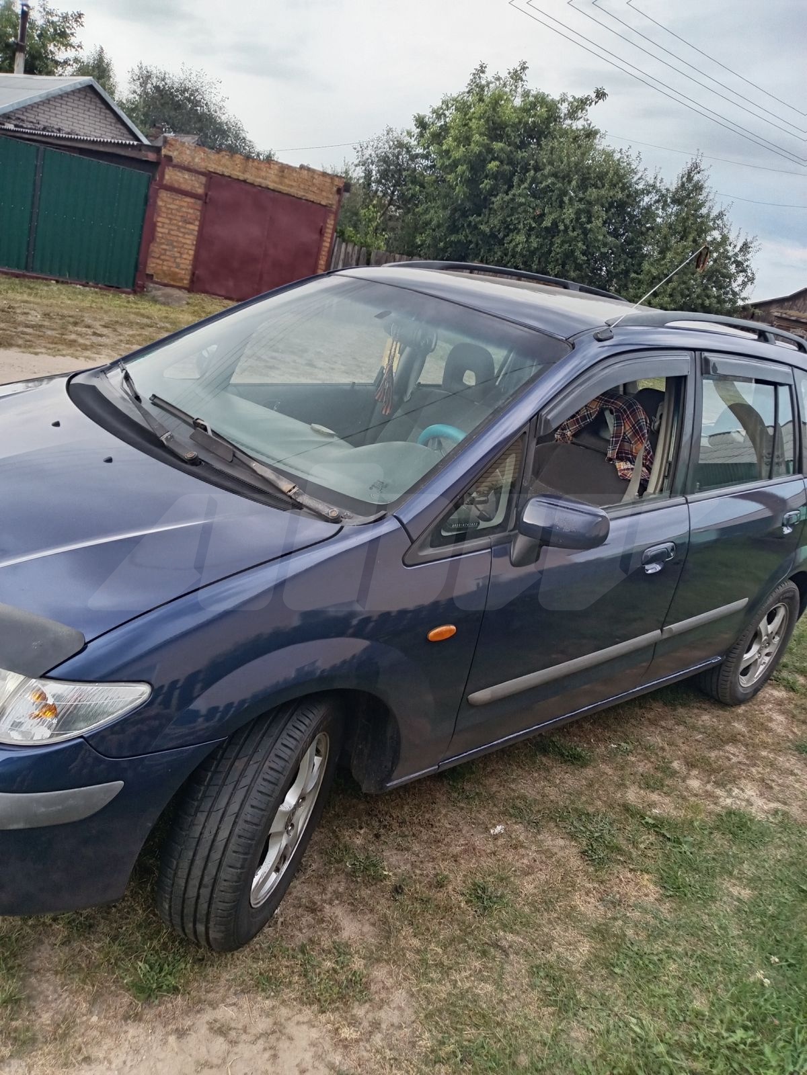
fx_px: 839
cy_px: 538
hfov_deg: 51.4
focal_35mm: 27
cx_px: 404
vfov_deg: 65.3
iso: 113
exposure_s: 1/100
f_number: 1.8
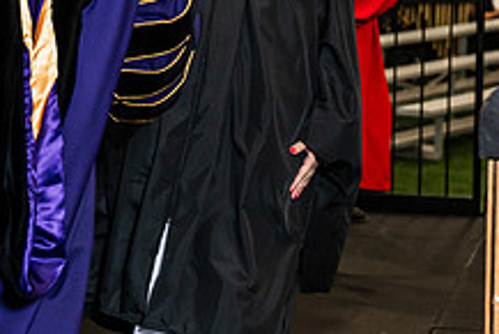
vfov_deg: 7.6
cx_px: 62
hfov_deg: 11.4
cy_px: -3
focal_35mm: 179
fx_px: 2483
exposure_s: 1/200
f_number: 4.5
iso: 1250
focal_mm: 67
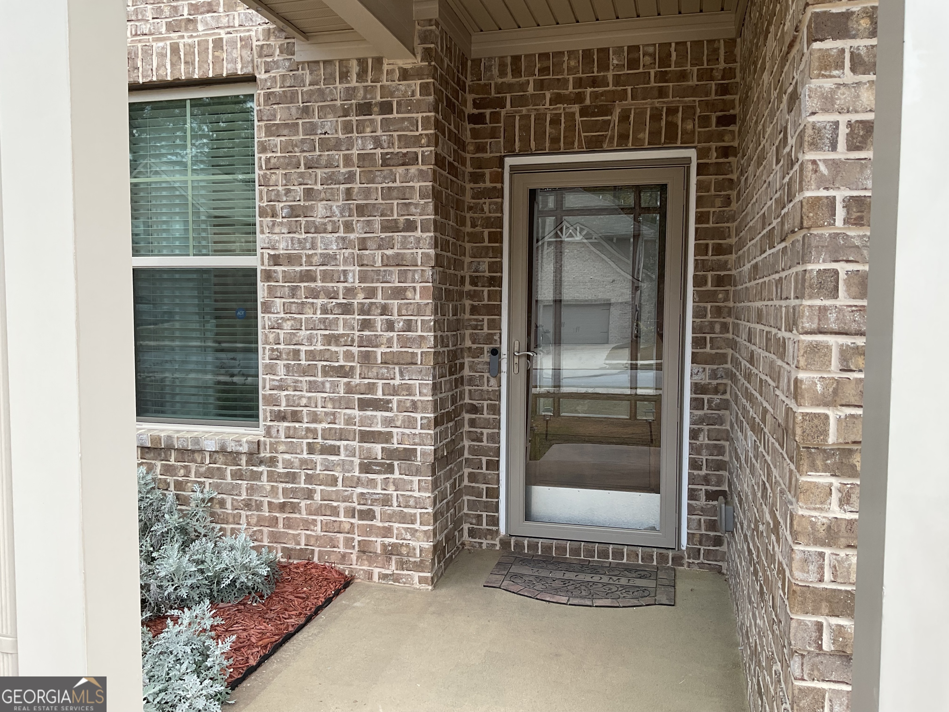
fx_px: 795
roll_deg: -0.1
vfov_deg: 48.2
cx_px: 474
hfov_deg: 61.7
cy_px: 356
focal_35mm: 29
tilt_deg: -4.0
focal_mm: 3
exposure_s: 1/432
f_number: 1.8
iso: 16
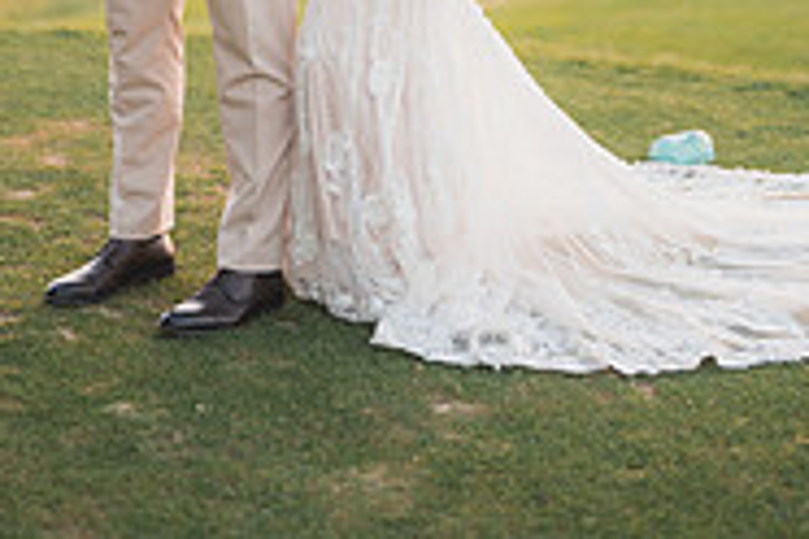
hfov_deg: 16.9
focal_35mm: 121
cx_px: 396
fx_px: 2719
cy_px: -283
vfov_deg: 10.9
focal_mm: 50
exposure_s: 1/640
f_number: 1.2
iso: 640
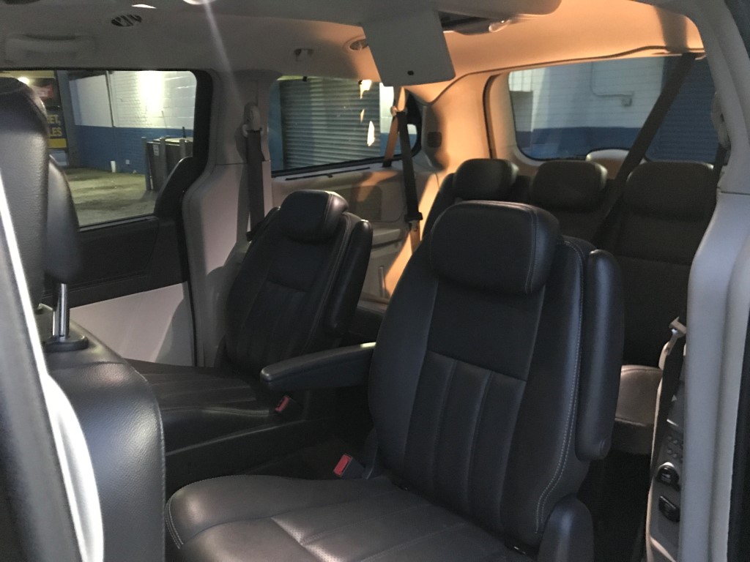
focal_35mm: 28
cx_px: 375
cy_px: 281
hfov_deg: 63.4
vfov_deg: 49.7
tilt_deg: -14.2
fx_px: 607
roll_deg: +0.2
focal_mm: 3.99
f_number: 1.8
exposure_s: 1/4
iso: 250
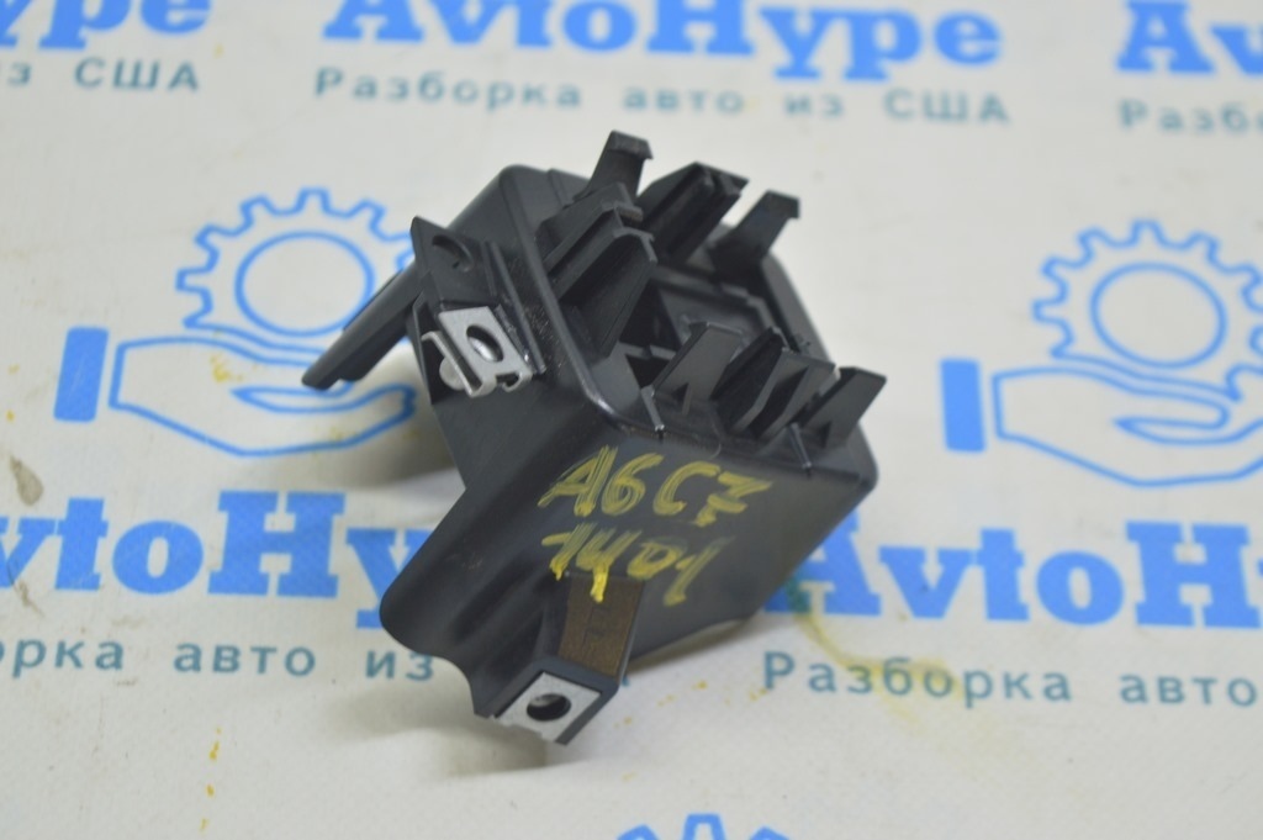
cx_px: 632
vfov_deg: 16.5
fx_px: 2892
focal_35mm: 82
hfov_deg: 24.6
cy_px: 420
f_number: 5.6
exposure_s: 1/20
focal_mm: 55
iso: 400
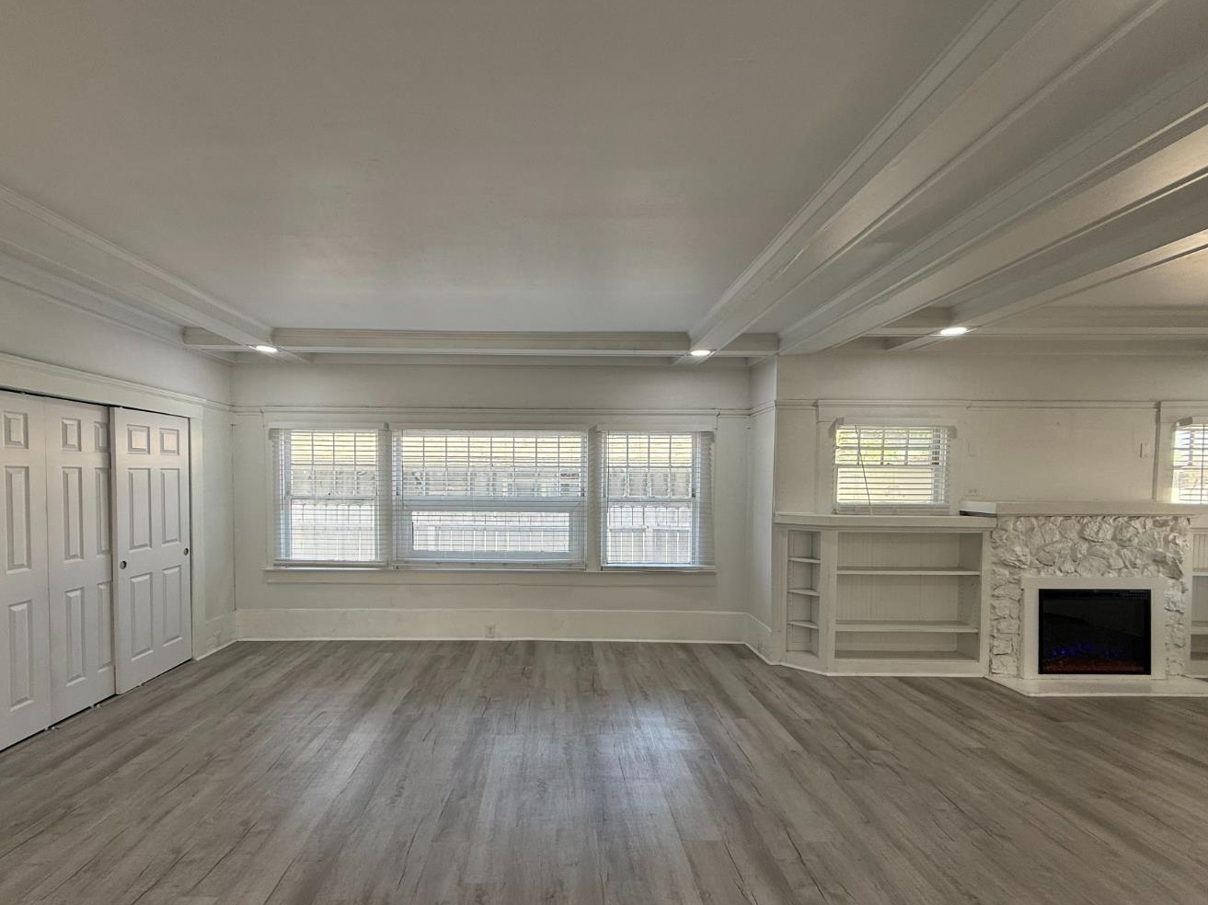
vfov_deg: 77.9
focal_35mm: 16
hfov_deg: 94.3
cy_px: 498
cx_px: 558
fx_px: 558
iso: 64
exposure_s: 1/147
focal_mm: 2.22
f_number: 2.2
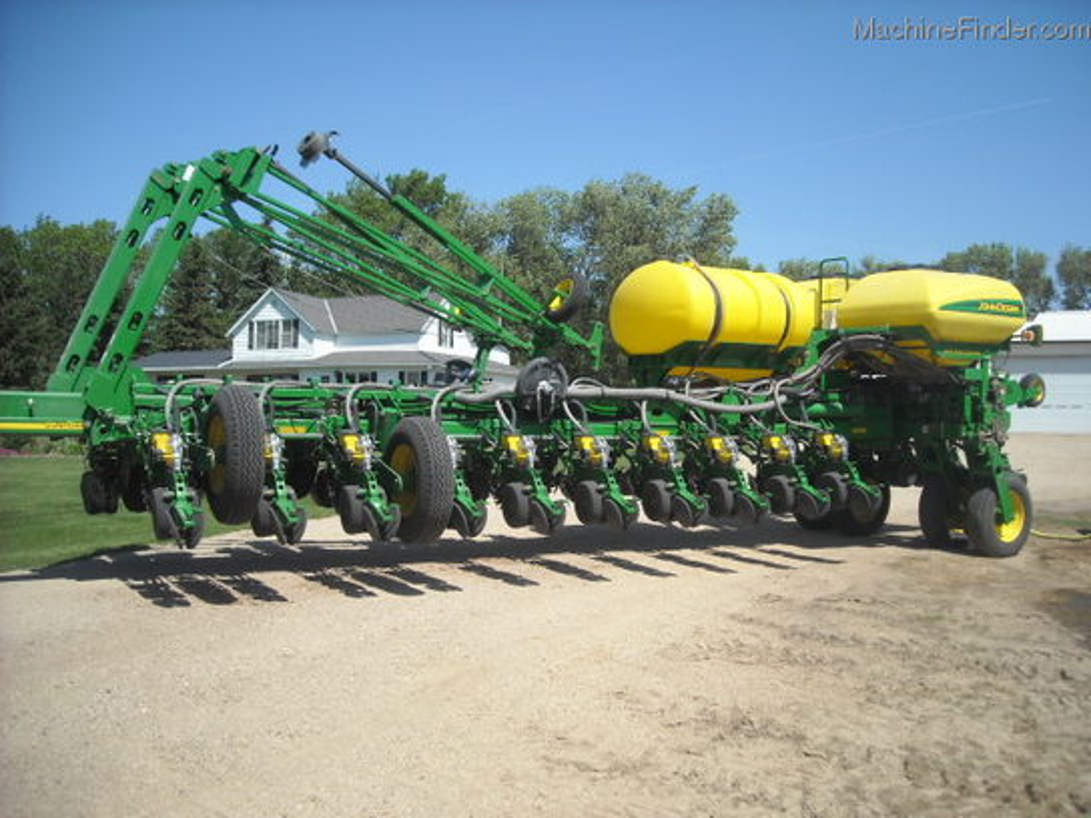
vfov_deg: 40.7
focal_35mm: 35
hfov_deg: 52.6
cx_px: 546
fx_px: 1103
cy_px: 409
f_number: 5.6
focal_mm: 5.7
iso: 64
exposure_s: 1/272
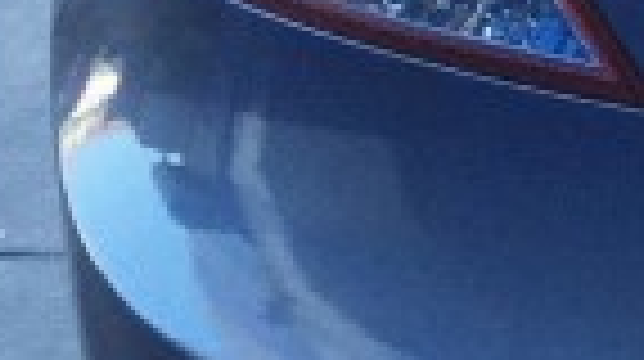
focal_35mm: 227
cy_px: -284
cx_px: 1806
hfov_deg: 8.3
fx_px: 3871
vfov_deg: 5.3
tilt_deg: -21.0
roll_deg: +2.6
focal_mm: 4.15
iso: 32
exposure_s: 1/201
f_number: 2.2
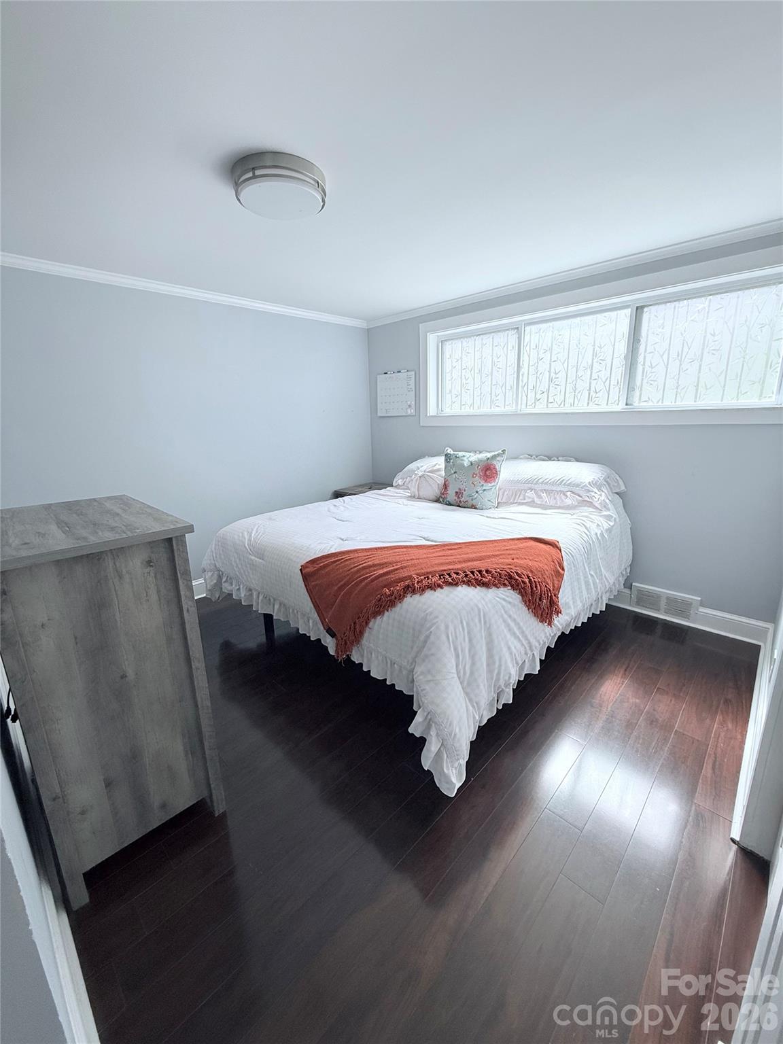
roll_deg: +1.5
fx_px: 422
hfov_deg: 85.7
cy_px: 522
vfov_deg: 102.1
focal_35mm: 14
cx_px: 392
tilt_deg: -13.5
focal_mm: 2.22
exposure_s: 1/197
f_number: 2.2
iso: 64
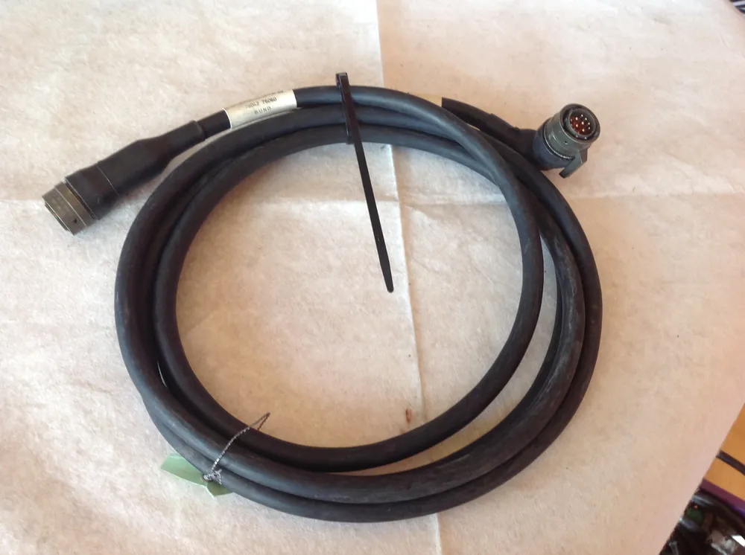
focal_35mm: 35
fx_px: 752
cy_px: 278
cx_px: 372
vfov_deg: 40.6
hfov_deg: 52.7
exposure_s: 1/17
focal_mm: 4.28
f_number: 2.4
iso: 50
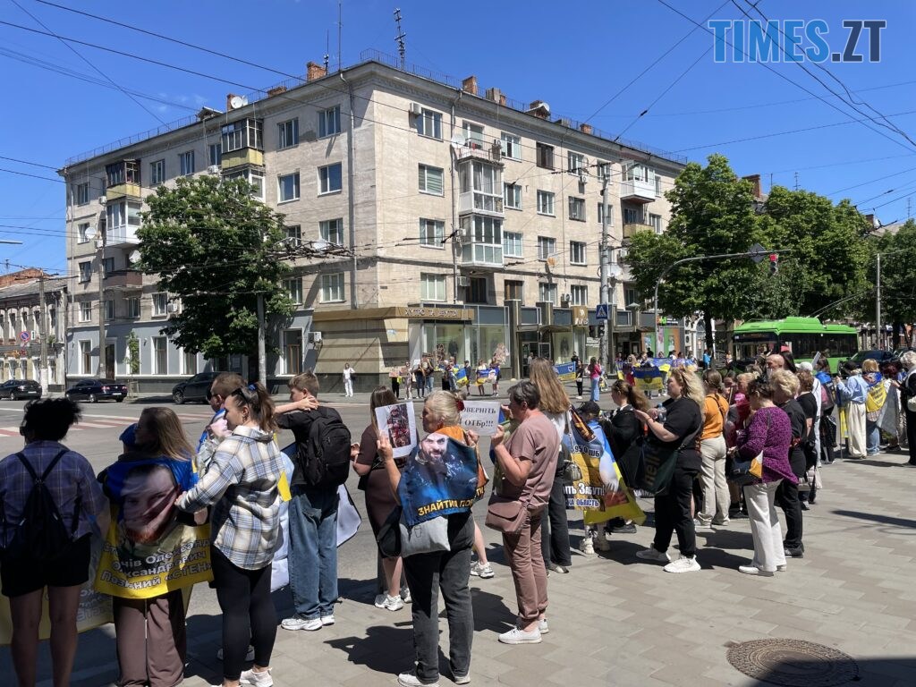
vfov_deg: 53.1
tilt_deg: +1.9
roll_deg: +1.3
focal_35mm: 26
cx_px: 458
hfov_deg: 67.3
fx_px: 688
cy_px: 344
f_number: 1.6
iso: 50
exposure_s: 1/4464
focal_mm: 4.2
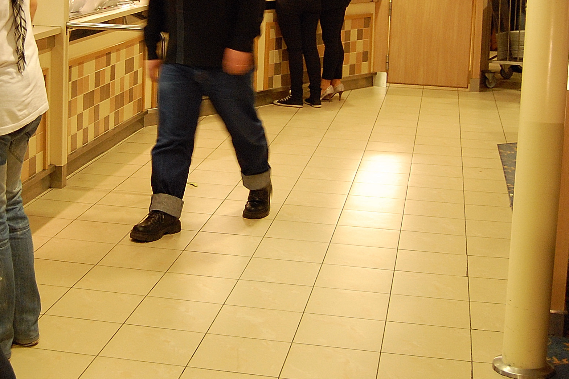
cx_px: 183
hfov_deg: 29.0
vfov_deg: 19.4
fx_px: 1090
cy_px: 42
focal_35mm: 69
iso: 800
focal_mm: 24
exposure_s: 1/20
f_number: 4
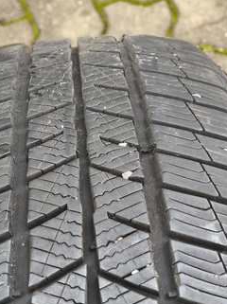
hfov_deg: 18.8
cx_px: 82
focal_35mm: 78
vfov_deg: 25.0
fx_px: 683
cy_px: 190
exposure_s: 1/100
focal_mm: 7.1
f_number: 1.9
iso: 800
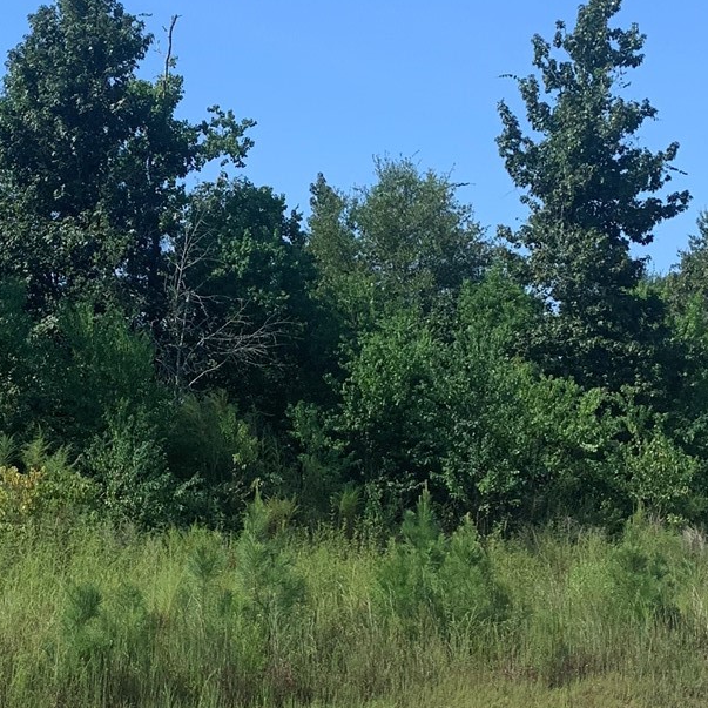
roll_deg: -1.7
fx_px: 1805
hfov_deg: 21.8
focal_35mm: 78
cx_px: 94
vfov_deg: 22.1
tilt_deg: +5.1
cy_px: 454
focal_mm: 4.25
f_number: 1.8
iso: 25
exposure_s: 1/2114
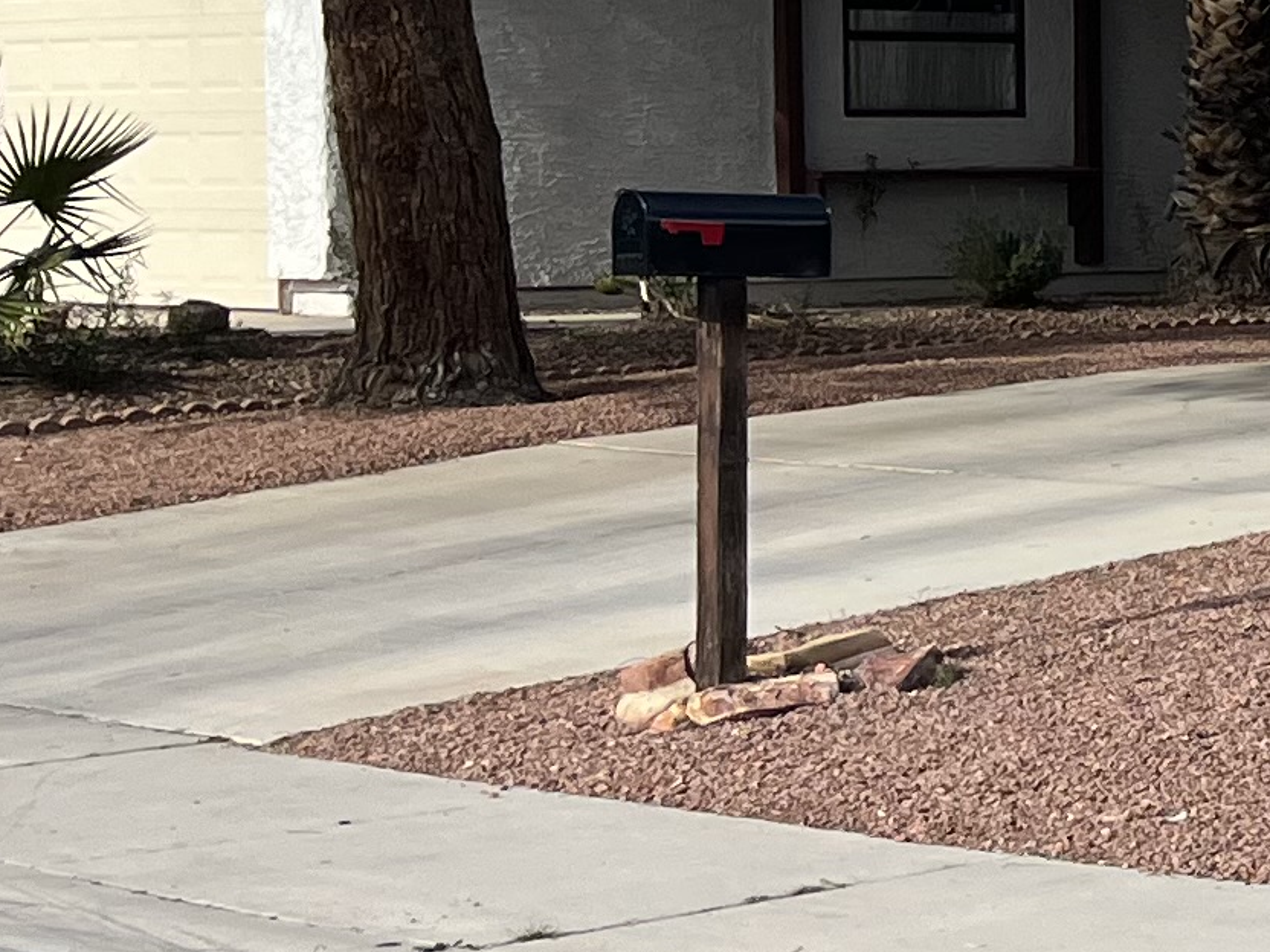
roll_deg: -0.3
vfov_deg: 11.7
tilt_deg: -1.0
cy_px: 243
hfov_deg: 12.4
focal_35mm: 126
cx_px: 3021
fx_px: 4623
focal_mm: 5.1
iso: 50
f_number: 1.6
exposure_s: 1/3135
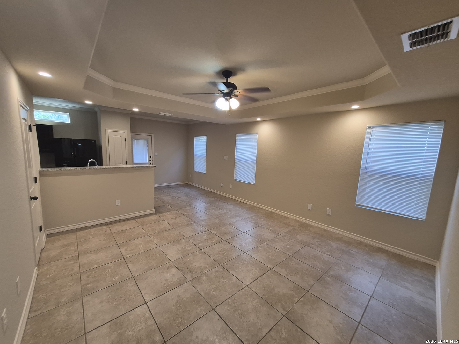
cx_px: 230
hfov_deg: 106.2
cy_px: 172
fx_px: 172
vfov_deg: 89.9
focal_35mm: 13
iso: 200
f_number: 2.2
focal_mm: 1.74
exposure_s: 1/60
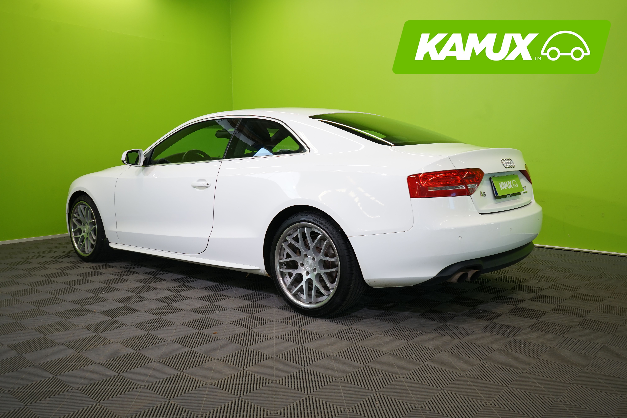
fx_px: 522
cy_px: 209
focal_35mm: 30
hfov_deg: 61.9
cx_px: 314
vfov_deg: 43.6
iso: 400
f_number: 6.3
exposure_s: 1/40
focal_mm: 30
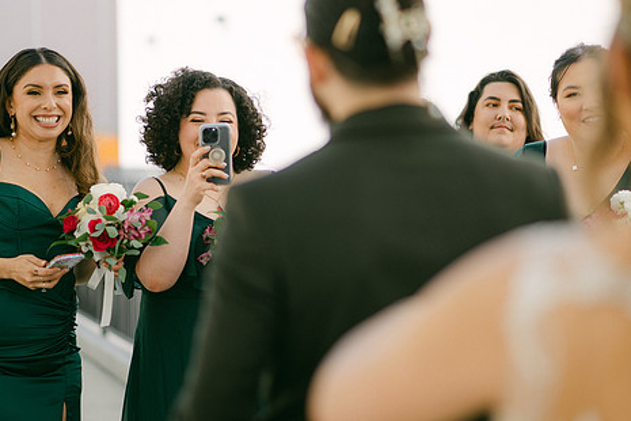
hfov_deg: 19.3
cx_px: 339
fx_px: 1858
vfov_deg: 12.9
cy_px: 207
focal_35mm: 106
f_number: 1.8
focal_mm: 85
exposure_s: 1/2000
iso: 80
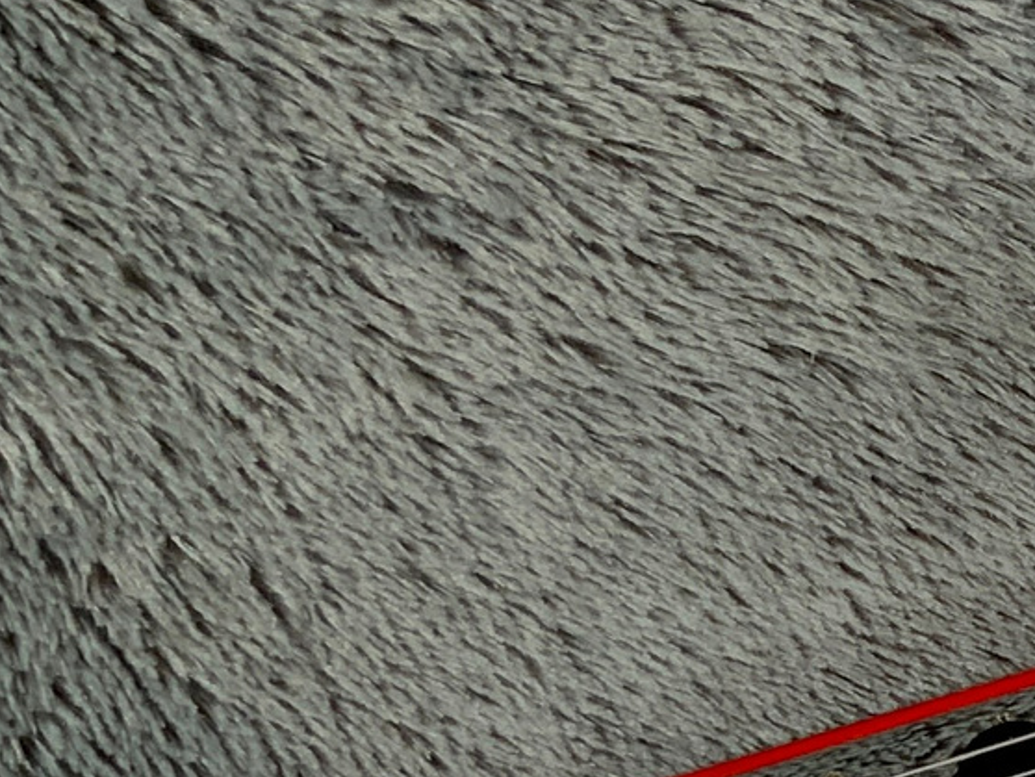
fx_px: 3978
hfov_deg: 12.7
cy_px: 853
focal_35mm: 133
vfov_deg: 11.0
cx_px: 2178
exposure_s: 1/104
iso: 32
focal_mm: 3
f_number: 1.8
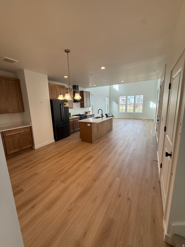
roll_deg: +0.3
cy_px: 124
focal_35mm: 14
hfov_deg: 85.7
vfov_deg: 102.1
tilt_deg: -9.1
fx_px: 100
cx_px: 92
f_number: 2.2
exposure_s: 1/120
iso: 64
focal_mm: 2.22
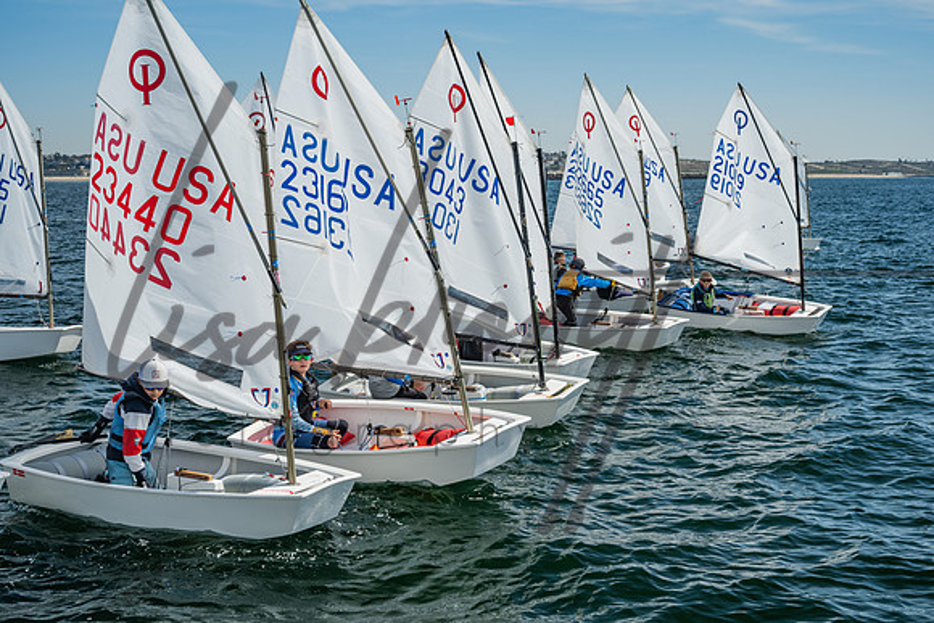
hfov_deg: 35.2
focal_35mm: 57
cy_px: 312
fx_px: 1473
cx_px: 475
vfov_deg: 23.9
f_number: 8
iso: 100
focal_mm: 55
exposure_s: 1/160
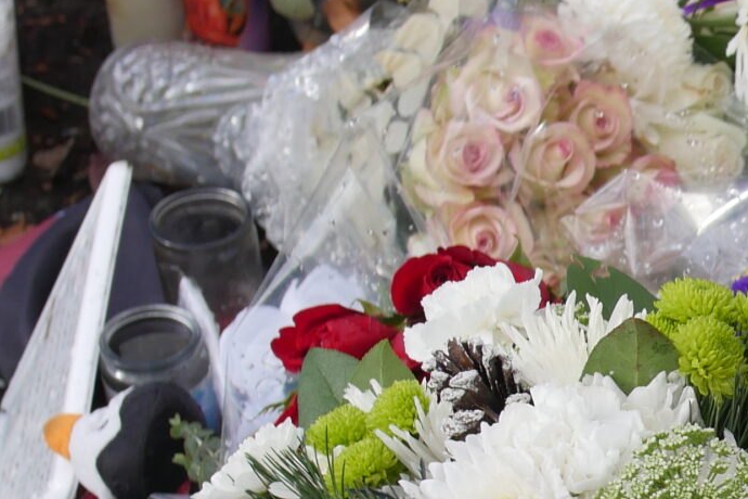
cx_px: 1333
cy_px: 499
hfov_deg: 11.7
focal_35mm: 162
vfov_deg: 8.4
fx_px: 3366
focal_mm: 21
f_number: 4
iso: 200
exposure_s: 1/1000
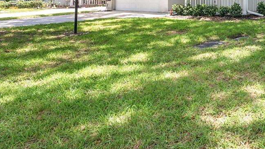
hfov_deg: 49.0
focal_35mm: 36
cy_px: -23
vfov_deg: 29.0
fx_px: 253
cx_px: 241
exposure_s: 1/80
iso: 320
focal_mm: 14
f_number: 8
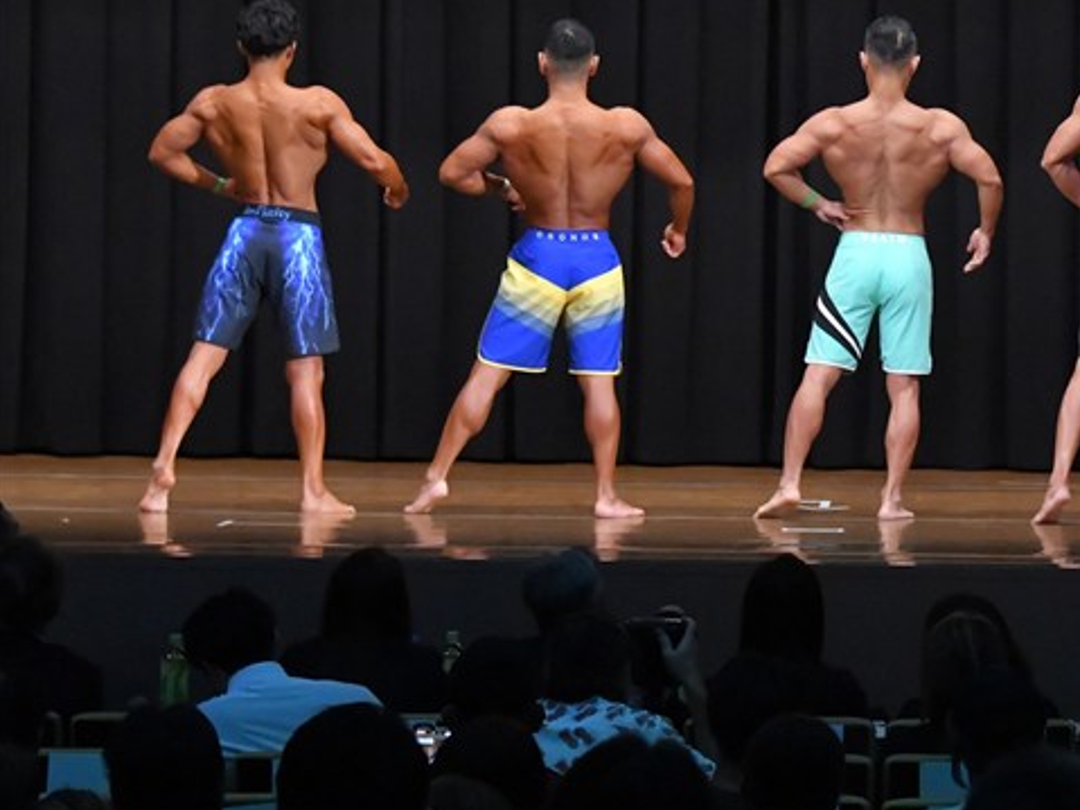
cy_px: 323
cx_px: 871
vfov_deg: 8.2
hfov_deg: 10.8
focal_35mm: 182
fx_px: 5677
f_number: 5.6
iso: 8000
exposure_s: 1/400
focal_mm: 78
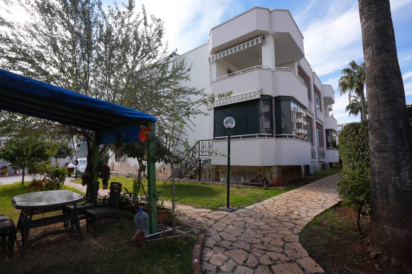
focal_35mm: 17
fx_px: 195
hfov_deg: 93.3
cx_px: 206
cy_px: 137
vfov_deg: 70.4
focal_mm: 17
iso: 100
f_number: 6.3
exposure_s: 1/160
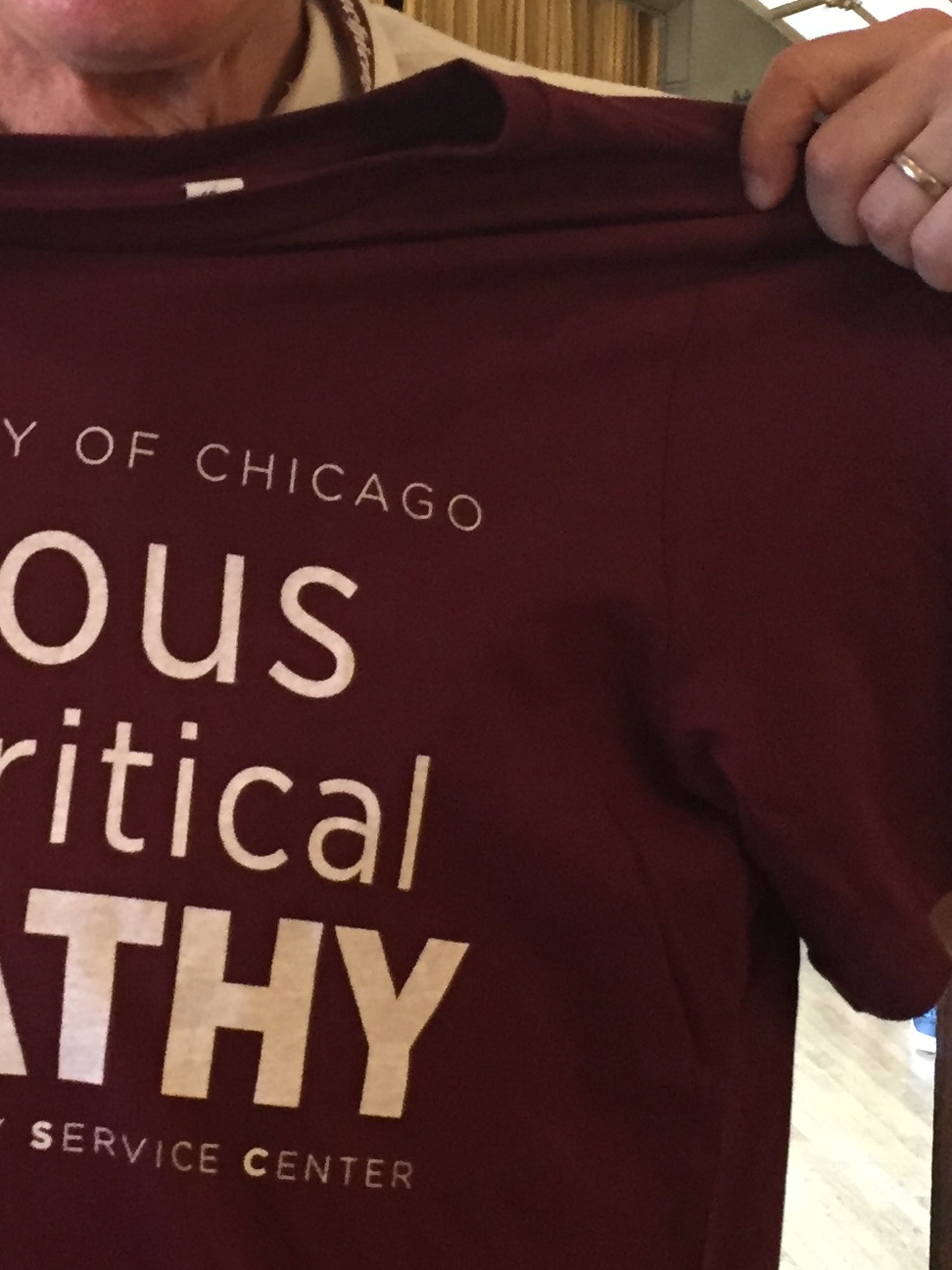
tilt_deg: -5.2
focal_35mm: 73
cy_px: 522
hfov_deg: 19.8
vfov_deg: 26.6
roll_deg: -0.7
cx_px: 103
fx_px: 2678
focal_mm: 4.15
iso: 250
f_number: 2.2
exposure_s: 1/15
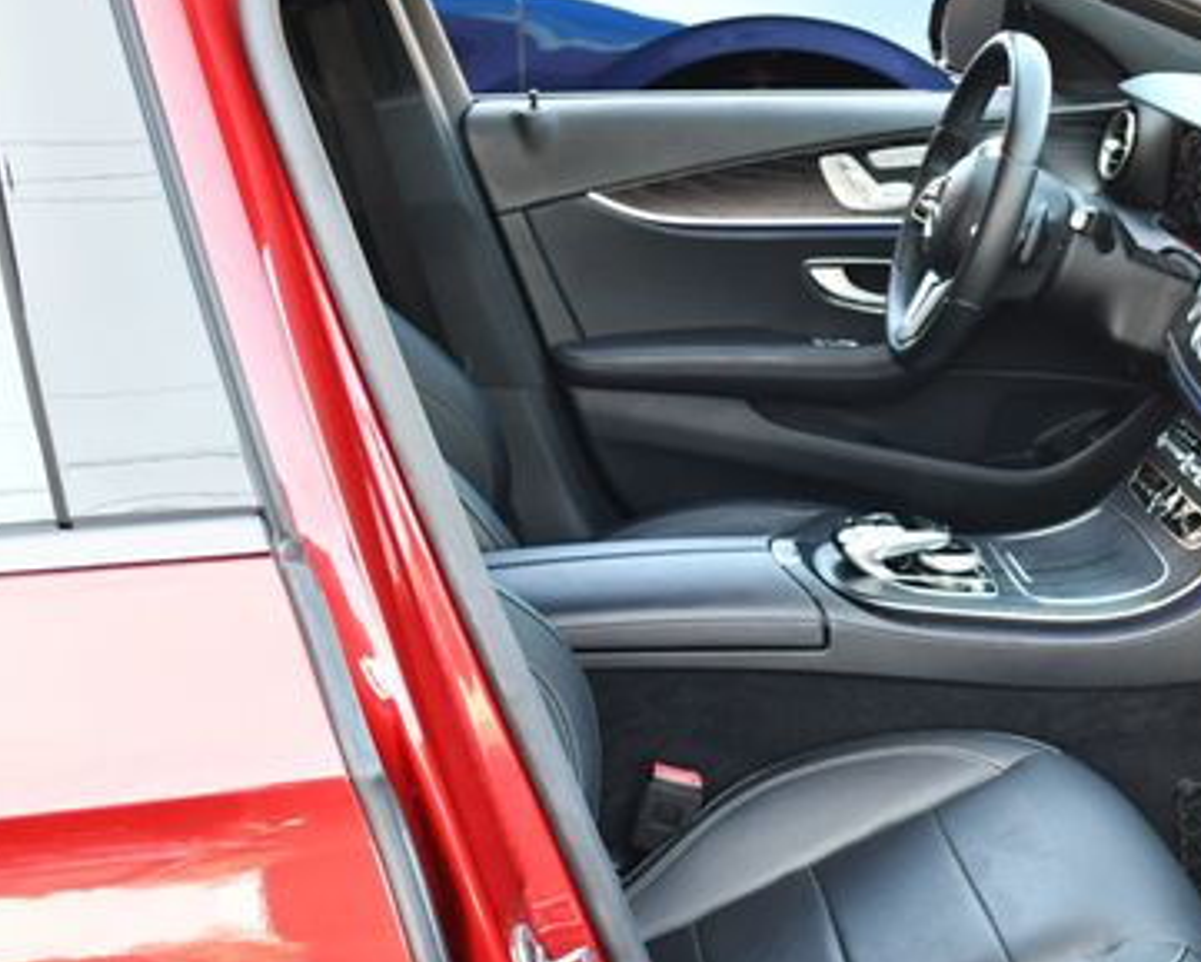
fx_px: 2133
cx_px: 1038
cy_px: 642
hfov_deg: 30.3
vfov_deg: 25.3
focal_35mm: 60
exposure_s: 1/200
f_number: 3.5
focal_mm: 18
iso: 800
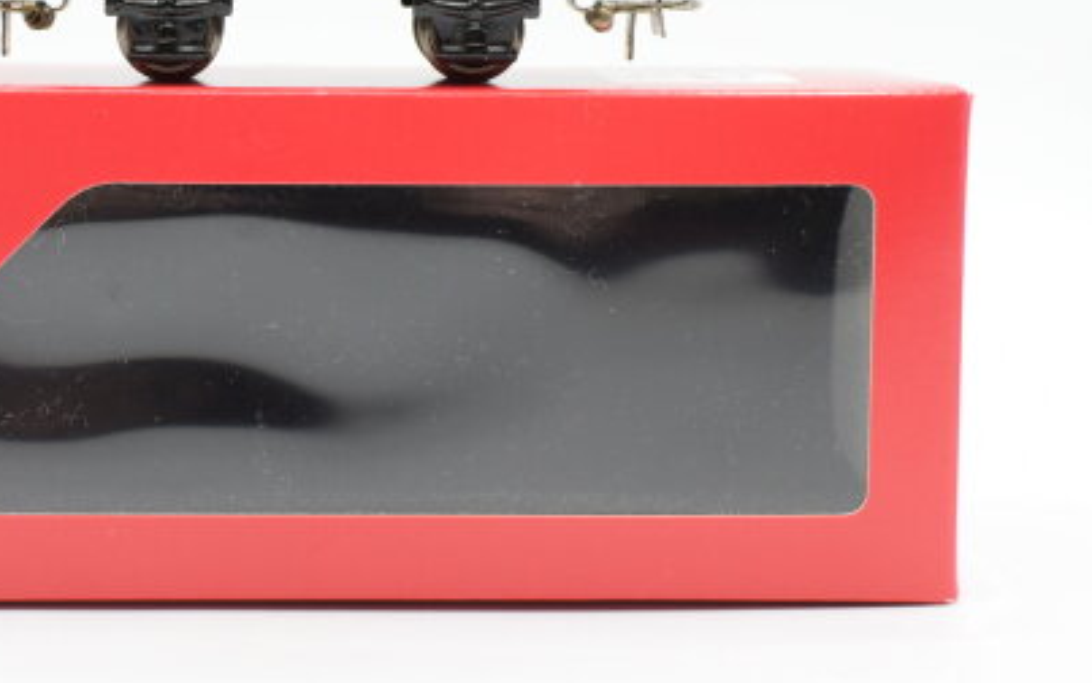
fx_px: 2374
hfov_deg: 25.7
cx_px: 317
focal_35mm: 80
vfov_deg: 16.3
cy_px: 169
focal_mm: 35
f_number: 8
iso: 400
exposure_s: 1/100
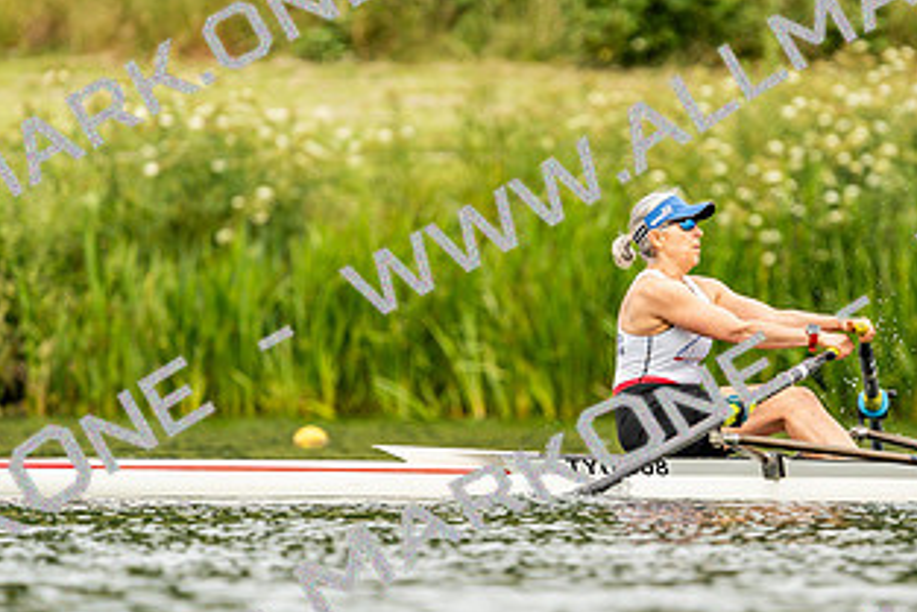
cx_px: 703
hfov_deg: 1.9
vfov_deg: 1.2
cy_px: 324
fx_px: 28362
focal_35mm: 1113
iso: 500
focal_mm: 600
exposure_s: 1/2000
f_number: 6.3
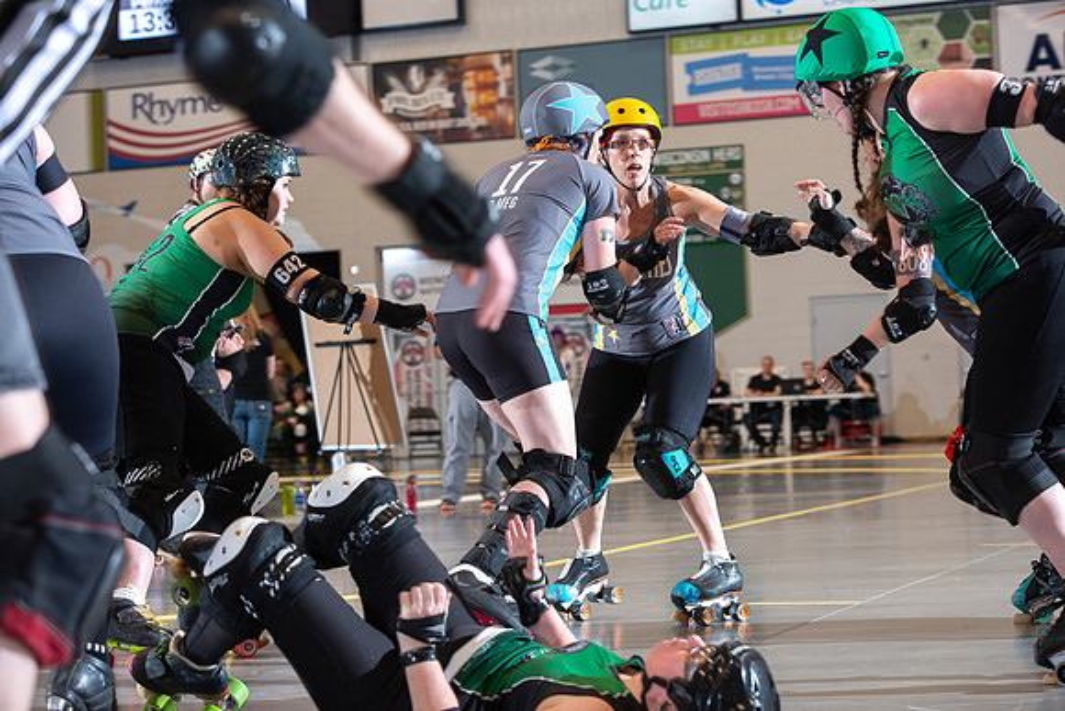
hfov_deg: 23.6
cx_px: 532
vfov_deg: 15.9
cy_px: 356
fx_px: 2545
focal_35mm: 86
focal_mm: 86
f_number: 5.6
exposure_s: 1/160
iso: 640
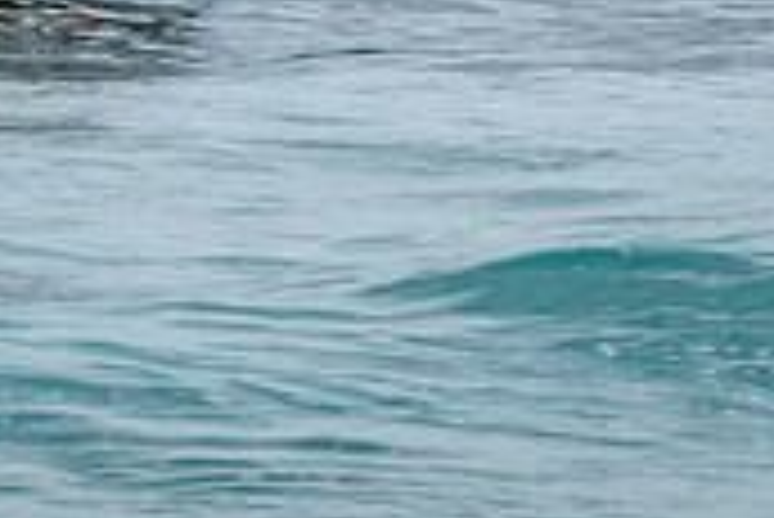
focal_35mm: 1853
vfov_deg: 0.7
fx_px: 39872
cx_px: -310
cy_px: -346
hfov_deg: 1.1
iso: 320
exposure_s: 1/2000
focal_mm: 400
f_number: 5.6
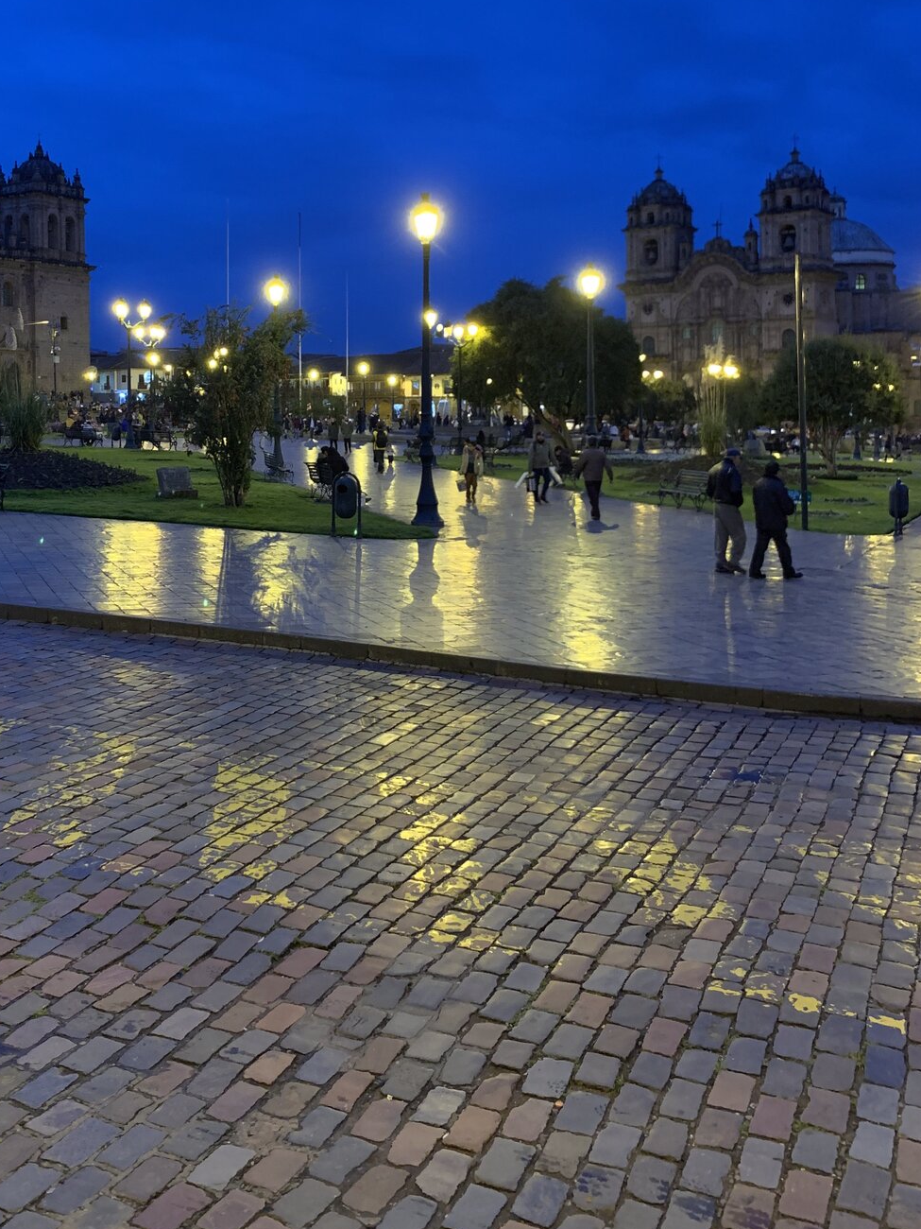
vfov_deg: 50.5
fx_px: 1277
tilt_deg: +0.6
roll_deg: +1.1
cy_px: 414
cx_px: 292
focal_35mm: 36
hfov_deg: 39.1
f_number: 1.8
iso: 400
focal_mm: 4.25
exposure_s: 1/40
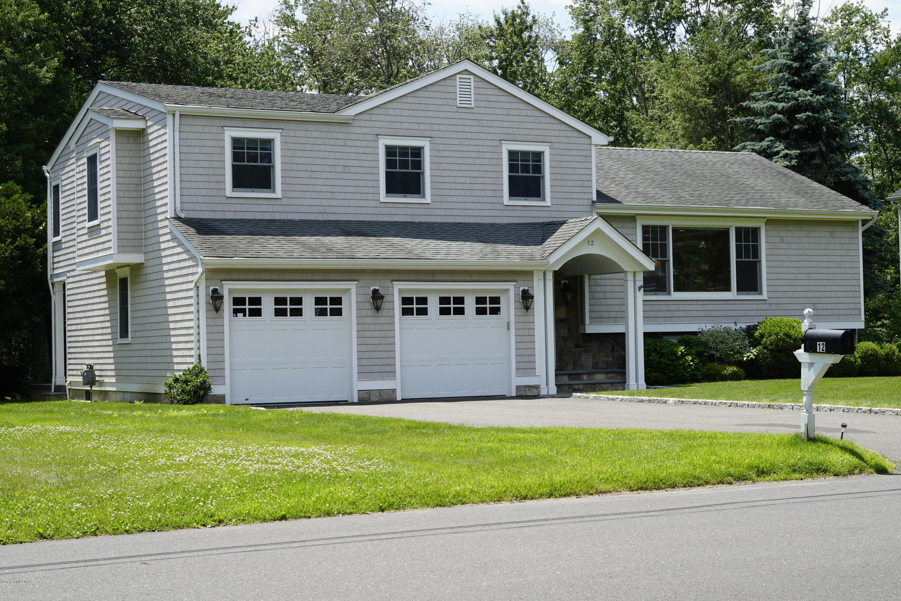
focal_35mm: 62
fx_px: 1539
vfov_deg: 22.1
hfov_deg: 32.6
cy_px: 300
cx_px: 450
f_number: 9
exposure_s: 1/125
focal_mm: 41
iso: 100
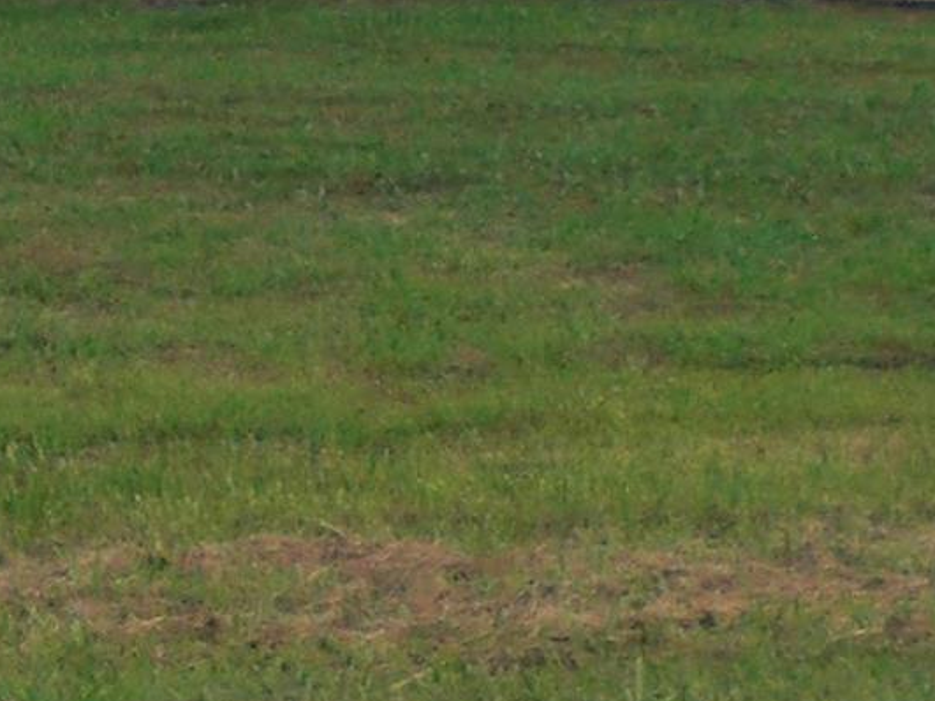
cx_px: 291
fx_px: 5941
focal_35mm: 220
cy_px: 164
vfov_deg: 6.7
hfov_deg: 9.0
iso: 64
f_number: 3.1
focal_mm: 6.3
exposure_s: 1/500
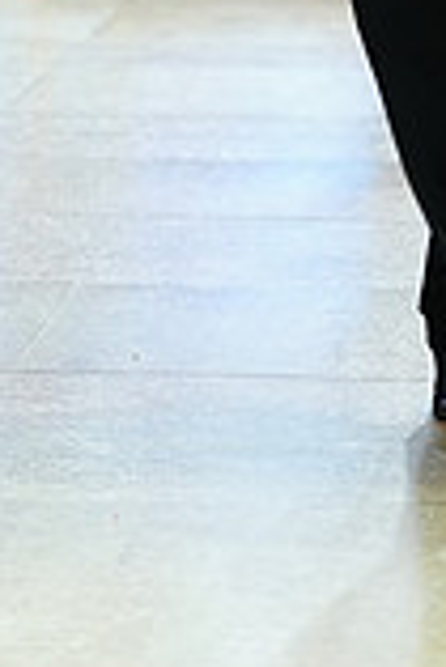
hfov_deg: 4.7
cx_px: 737
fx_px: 5414
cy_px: -391
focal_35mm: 292
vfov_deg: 6.9
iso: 800
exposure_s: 1/400
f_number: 2.8
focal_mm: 79
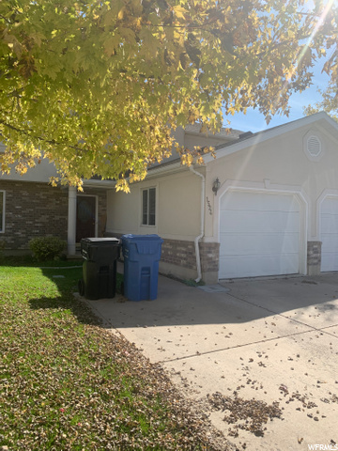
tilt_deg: +1.4
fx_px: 338
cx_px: 169
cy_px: 226
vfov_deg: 67.3
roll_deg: -1.3
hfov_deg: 53.1
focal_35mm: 26
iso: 25
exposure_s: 1/1718
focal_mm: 4.25
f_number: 1.8
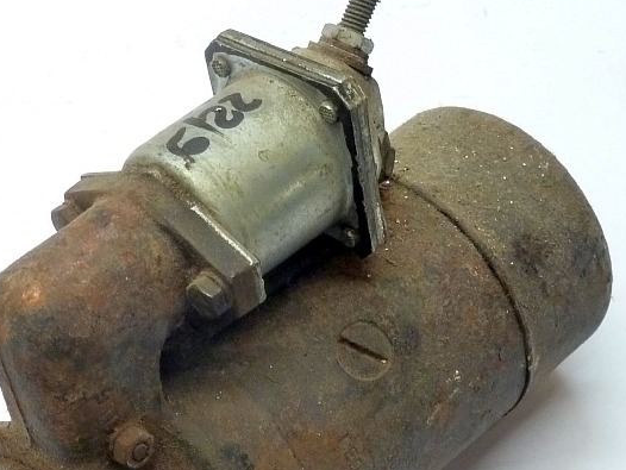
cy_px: 361
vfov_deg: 18.8
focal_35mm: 78
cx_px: 253
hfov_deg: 25.0
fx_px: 1411
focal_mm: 7.3
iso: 400
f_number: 3.7
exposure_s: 1/13
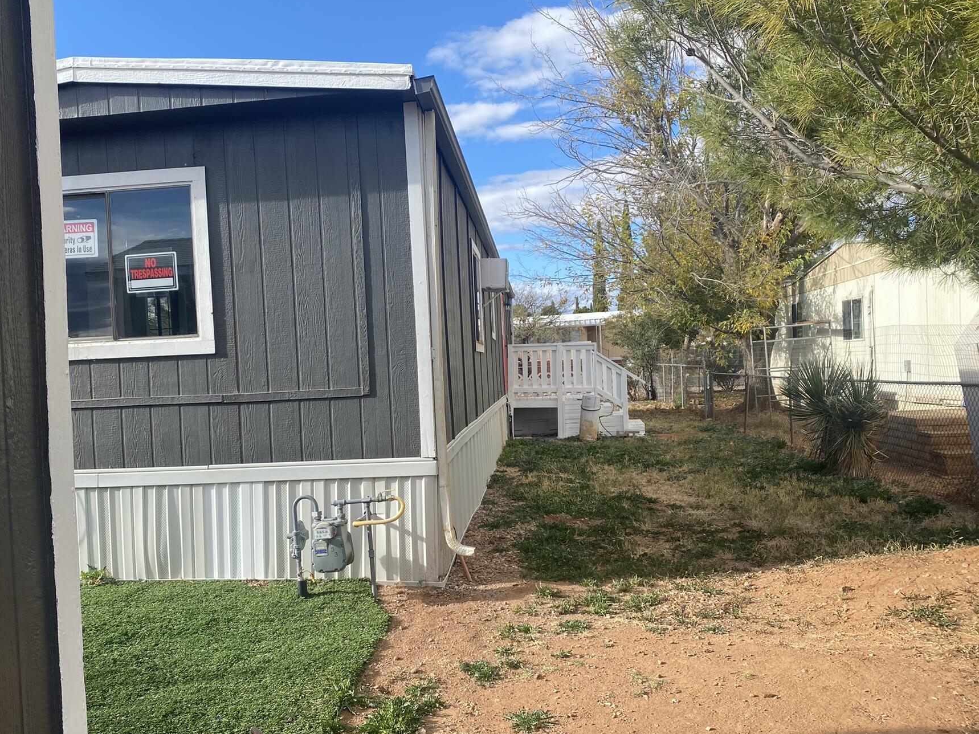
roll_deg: +2.5
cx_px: 433
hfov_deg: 58.2
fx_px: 877
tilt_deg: -0.9
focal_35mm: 31
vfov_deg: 45.4
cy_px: 385
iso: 32
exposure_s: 1/1330
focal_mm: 4.25
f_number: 1.8
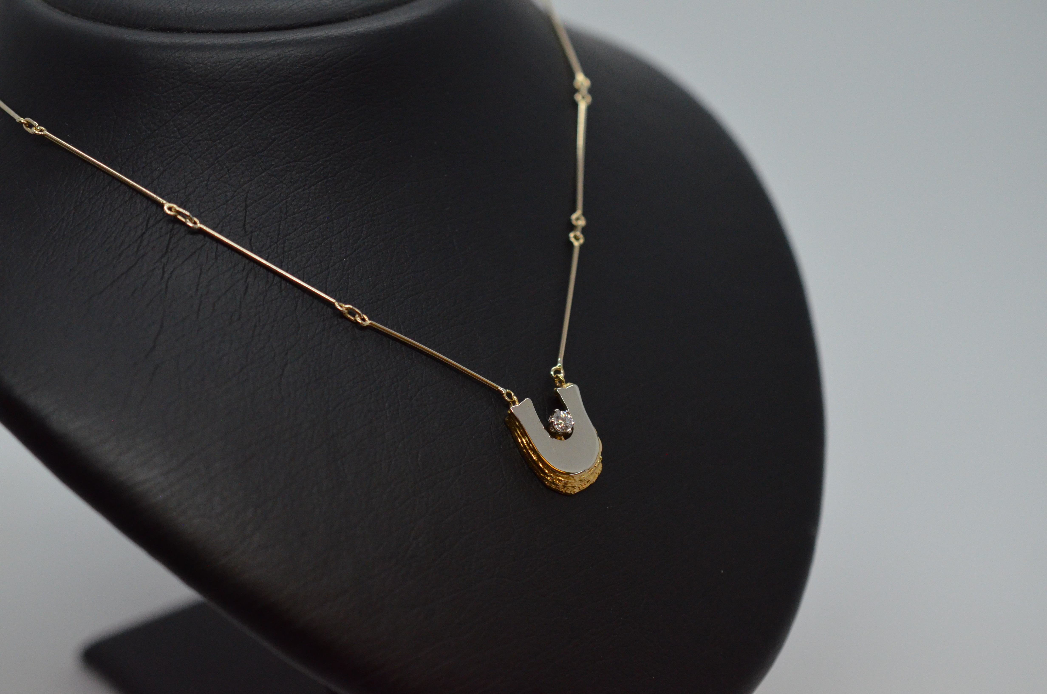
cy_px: 347
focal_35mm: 60
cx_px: 524
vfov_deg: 22.5
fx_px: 1741
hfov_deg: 33.5
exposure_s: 1/2500
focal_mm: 40
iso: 2000
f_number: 4.5
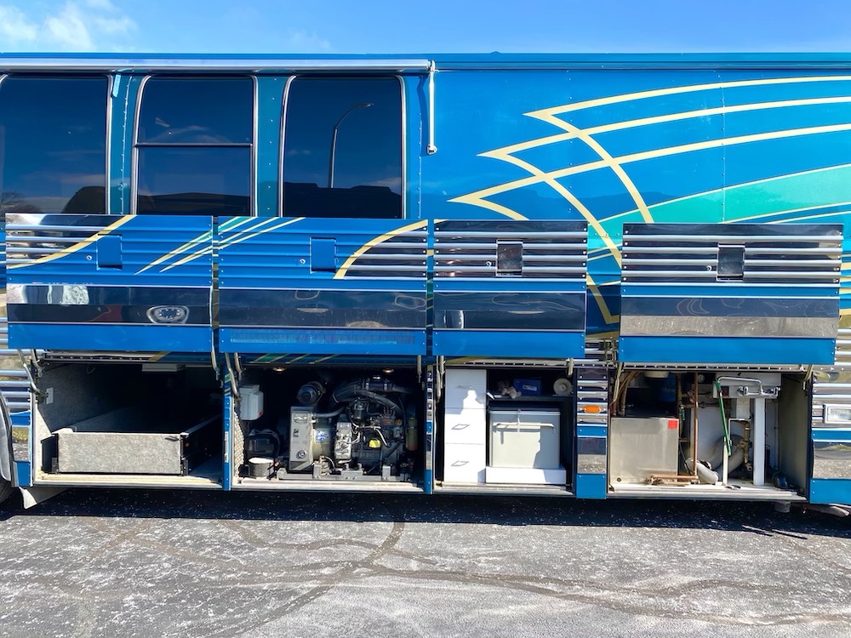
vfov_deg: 53.1
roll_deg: -1.0
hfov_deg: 67.3
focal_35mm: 26
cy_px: 319
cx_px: 426
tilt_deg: -3.2
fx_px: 639
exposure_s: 1/827
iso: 32
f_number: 1.8
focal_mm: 4.25
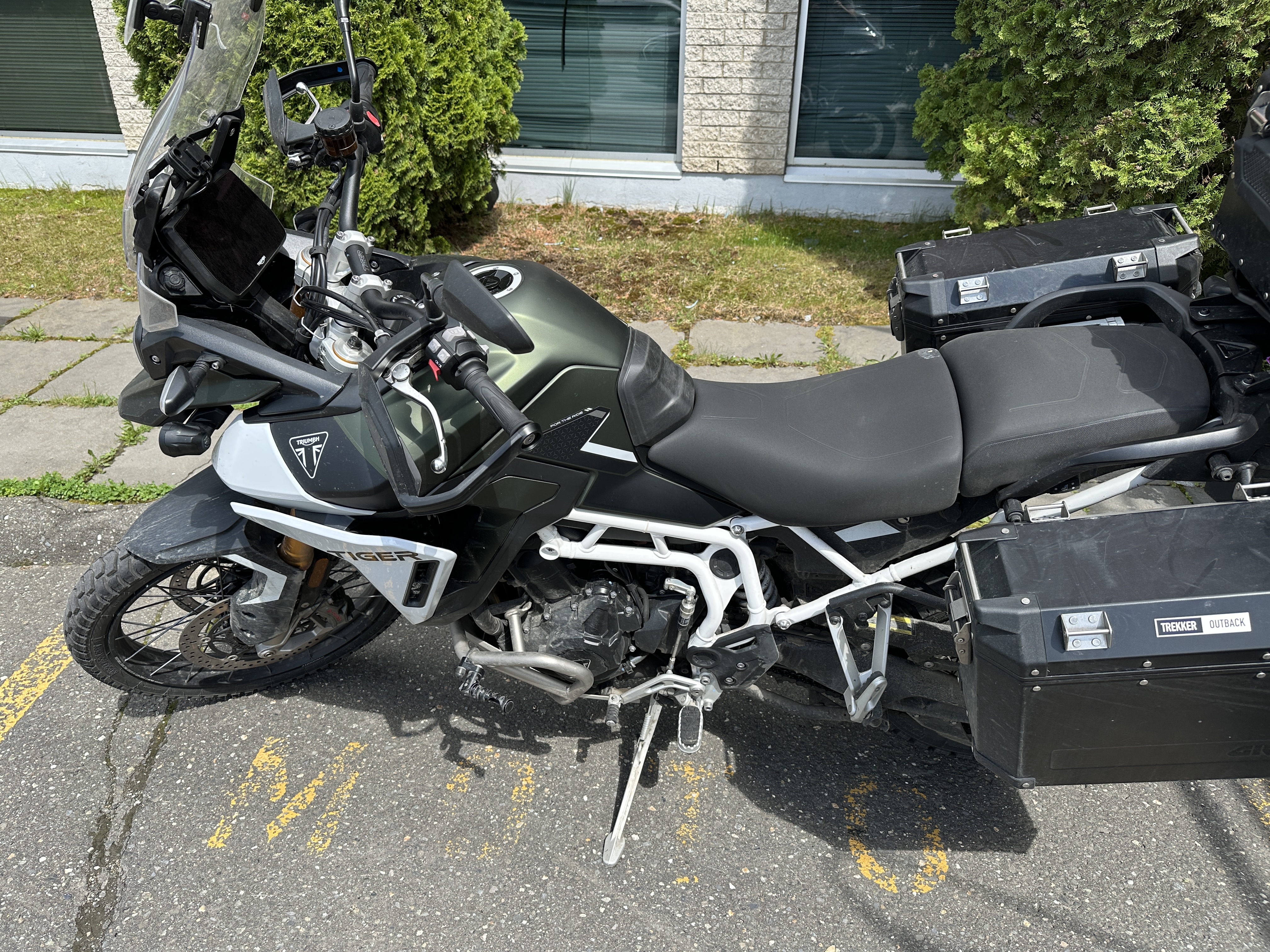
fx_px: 881
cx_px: 635
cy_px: 476
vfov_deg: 56.8
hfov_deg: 71.6
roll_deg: -0.3
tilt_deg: -26.4
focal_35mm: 24
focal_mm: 6.86
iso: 80
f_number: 1.78
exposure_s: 1/1721
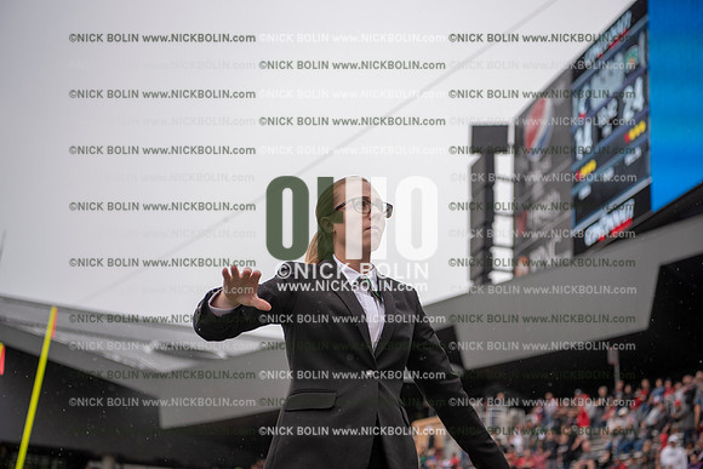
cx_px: 352
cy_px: 234
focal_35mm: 60
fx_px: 1172
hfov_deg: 33.4
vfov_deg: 22.6
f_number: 3.5
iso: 250
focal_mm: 60
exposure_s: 1/1250
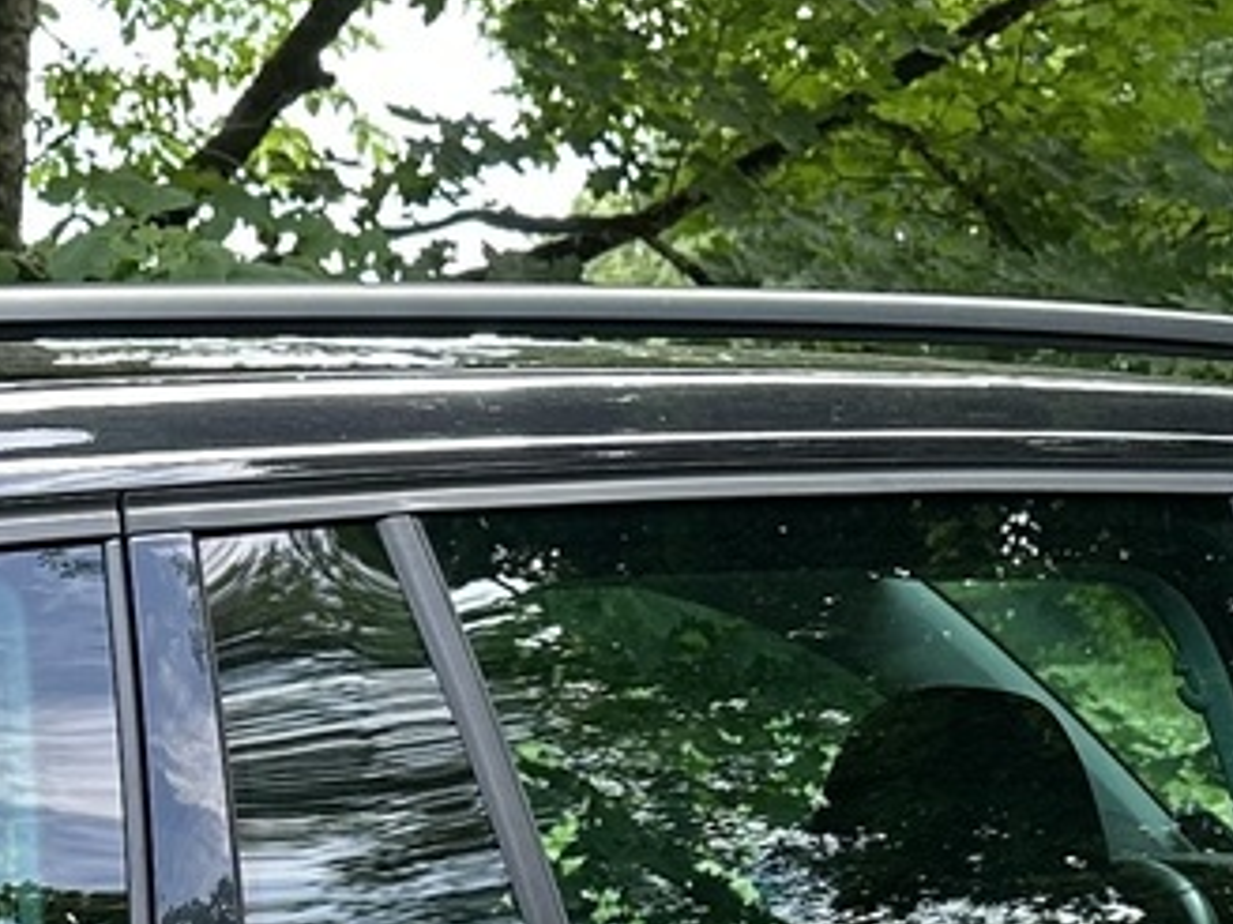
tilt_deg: -18.3
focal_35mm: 117
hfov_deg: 16.8
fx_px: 4167
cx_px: 346
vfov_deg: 11.3
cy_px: 1916
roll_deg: +0.5
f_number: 1.78
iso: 80
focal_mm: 6.86
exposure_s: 1/307
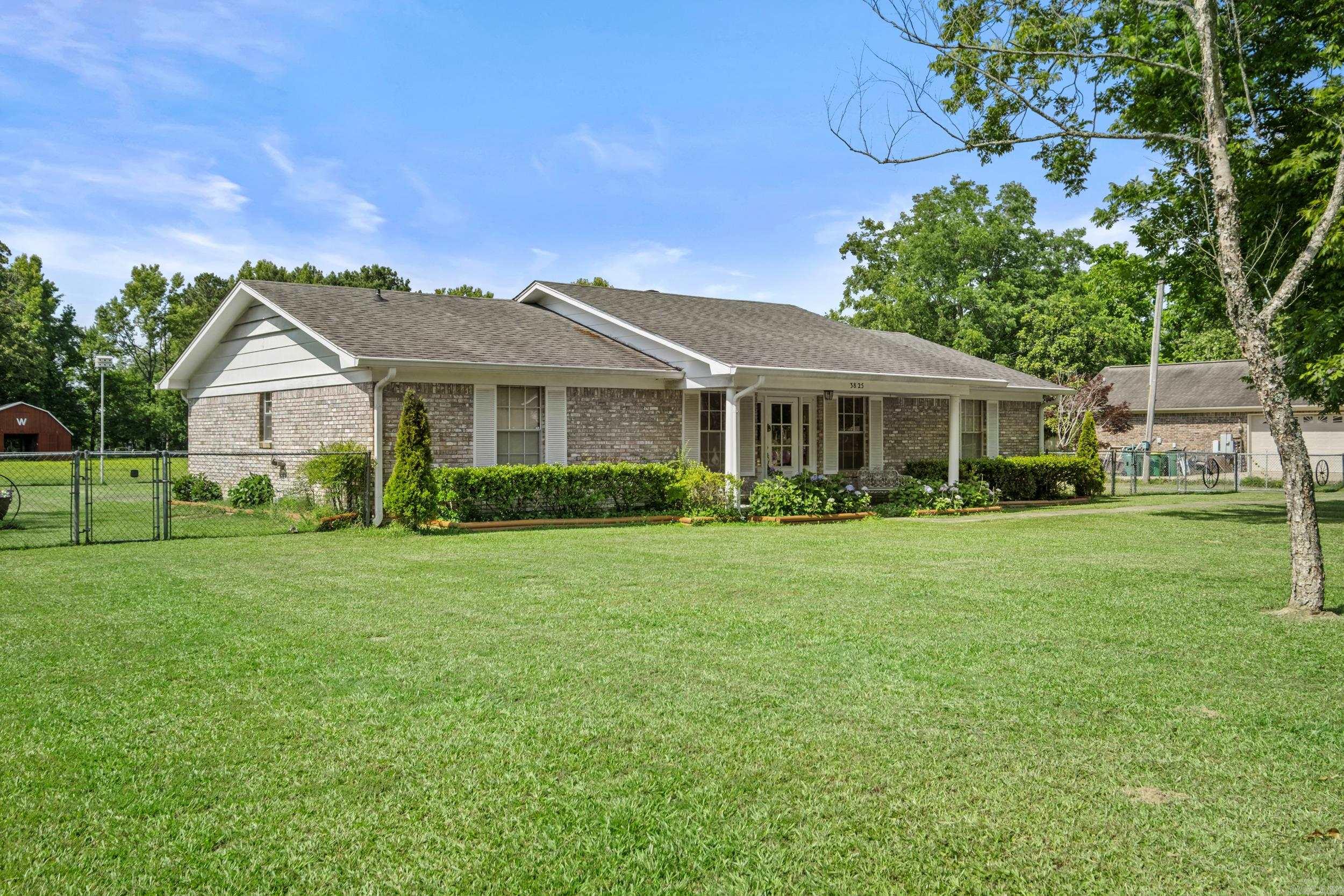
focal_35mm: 30
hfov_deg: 61.9
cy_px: 448
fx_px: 1120
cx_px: 672
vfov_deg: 43.6
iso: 200
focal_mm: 20
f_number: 8
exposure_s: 1/60
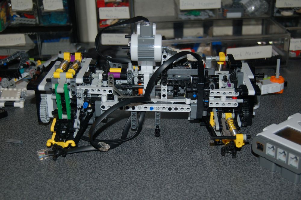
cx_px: 150
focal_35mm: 48
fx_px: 401
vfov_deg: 28.0
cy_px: 100
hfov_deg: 41.1
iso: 400
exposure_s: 1/60
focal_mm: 32
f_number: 4.5
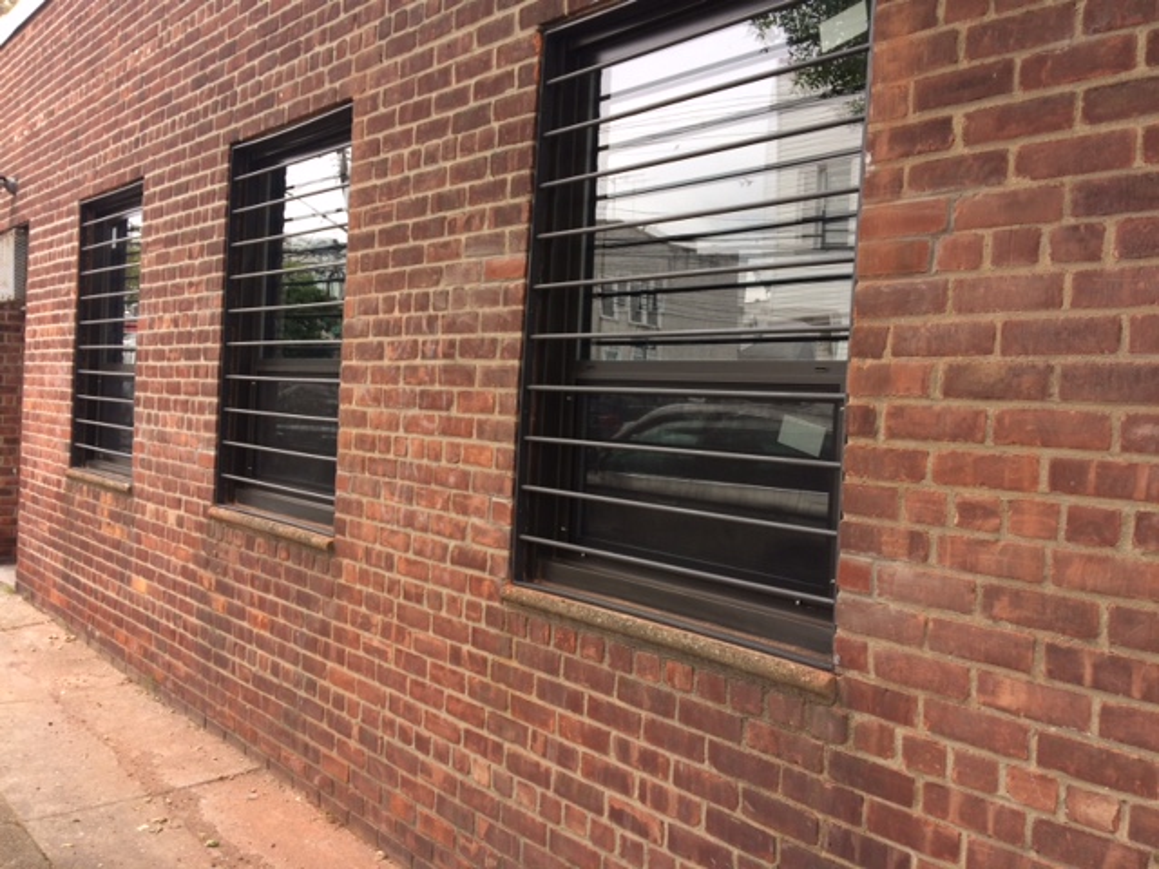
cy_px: 434
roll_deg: -2.5
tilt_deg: -2.1
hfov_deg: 61.7
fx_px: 971
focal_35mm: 29
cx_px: 580
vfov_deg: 48.2
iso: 40
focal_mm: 4.15
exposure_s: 1/120
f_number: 2.2
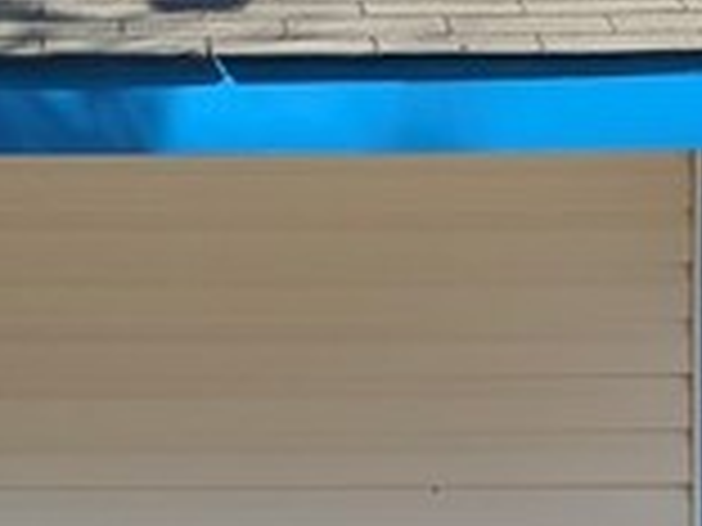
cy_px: 760
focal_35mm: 171
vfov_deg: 8.5
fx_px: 3468
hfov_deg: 11.5
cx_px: 202
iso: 25
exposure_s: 1/1387
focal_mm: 4.25
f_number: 1.8
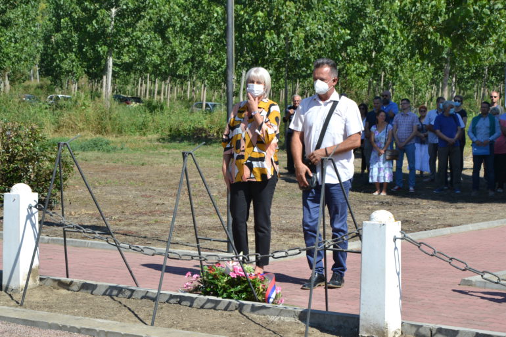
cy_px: 168
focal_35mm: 87
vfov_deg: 15.7
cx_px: 253
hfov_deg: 23.4
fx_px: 1222
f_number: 9
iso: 100
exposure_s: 1/160
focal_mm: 58
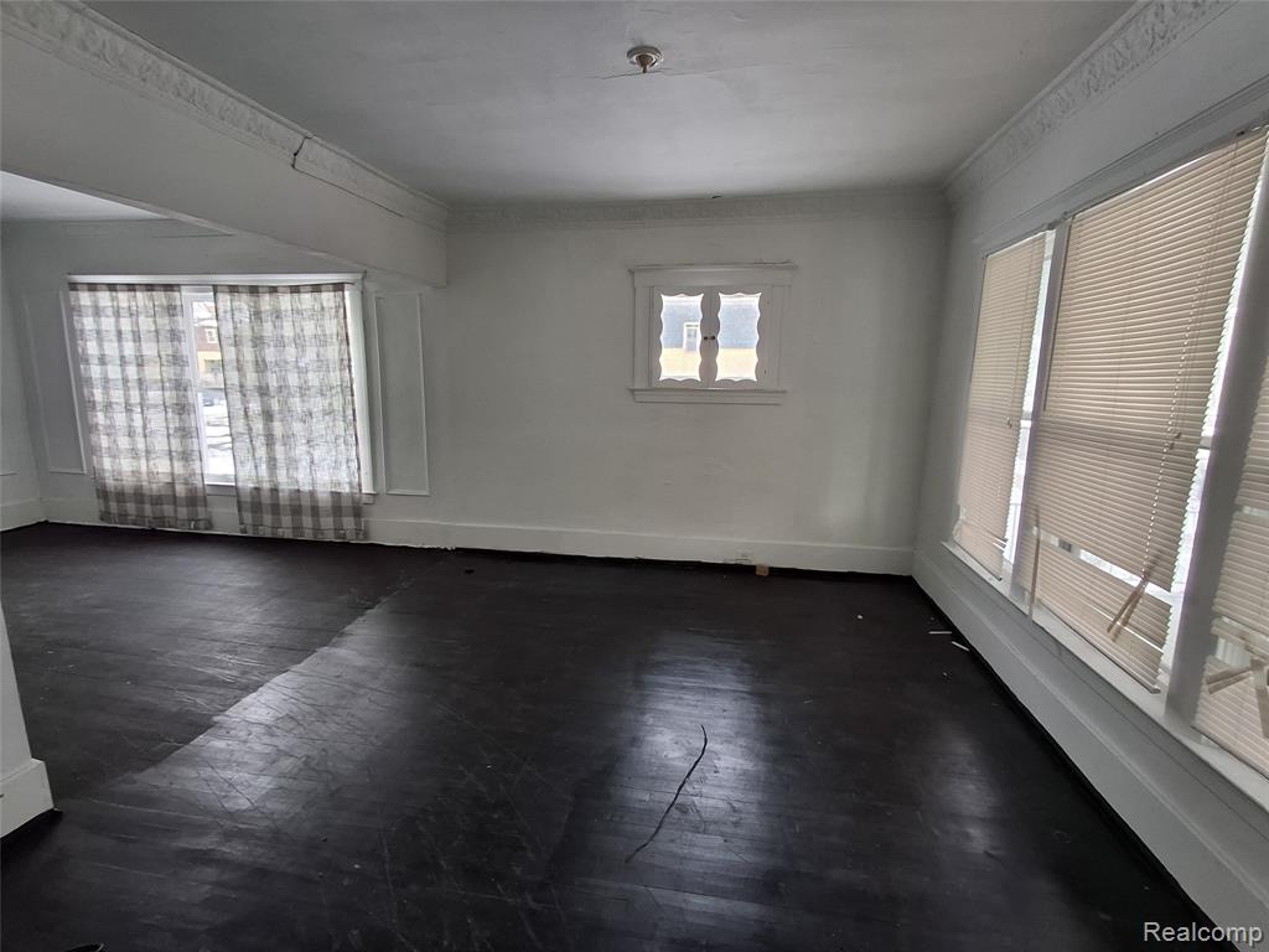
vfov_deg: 78.1
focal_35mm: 16
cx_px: 634
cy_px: 476
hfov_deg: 94.5
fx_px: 587
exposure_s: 1/40
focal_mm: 1.64
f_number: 2.2
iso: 64
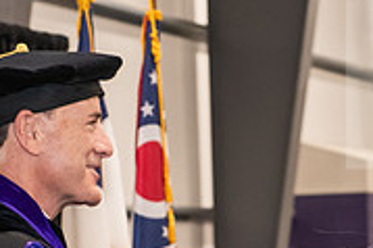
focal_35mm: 227
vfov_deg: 6.0
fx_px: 2350
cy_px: 247
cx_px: 283
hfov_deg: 9.1
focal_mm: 70
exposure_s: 1/125
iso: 2500
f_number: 5
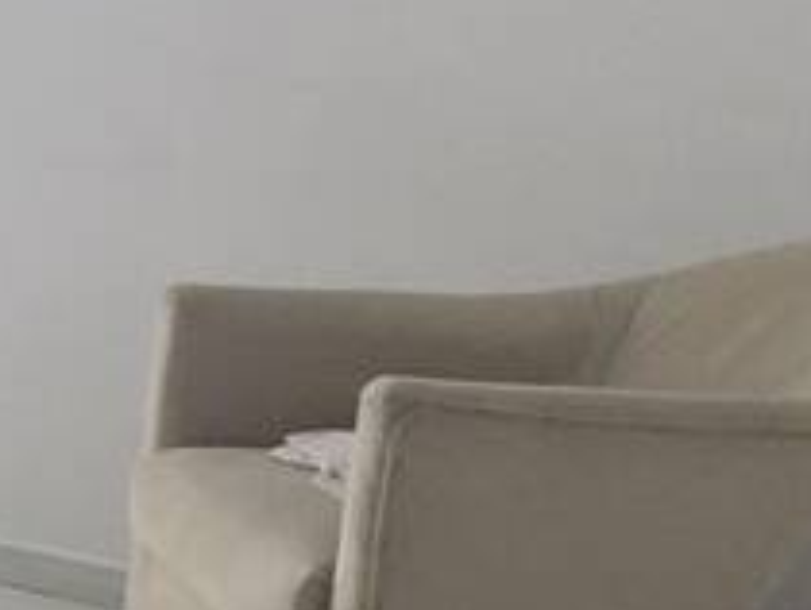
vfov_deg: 15.4
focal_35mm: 96
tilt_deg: -6.7
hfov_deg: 13.1
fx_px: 2252
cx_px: -1317
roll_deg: +0.2
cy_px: 185
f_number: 2.2
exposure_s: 1/99
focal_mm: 2.22
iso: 100
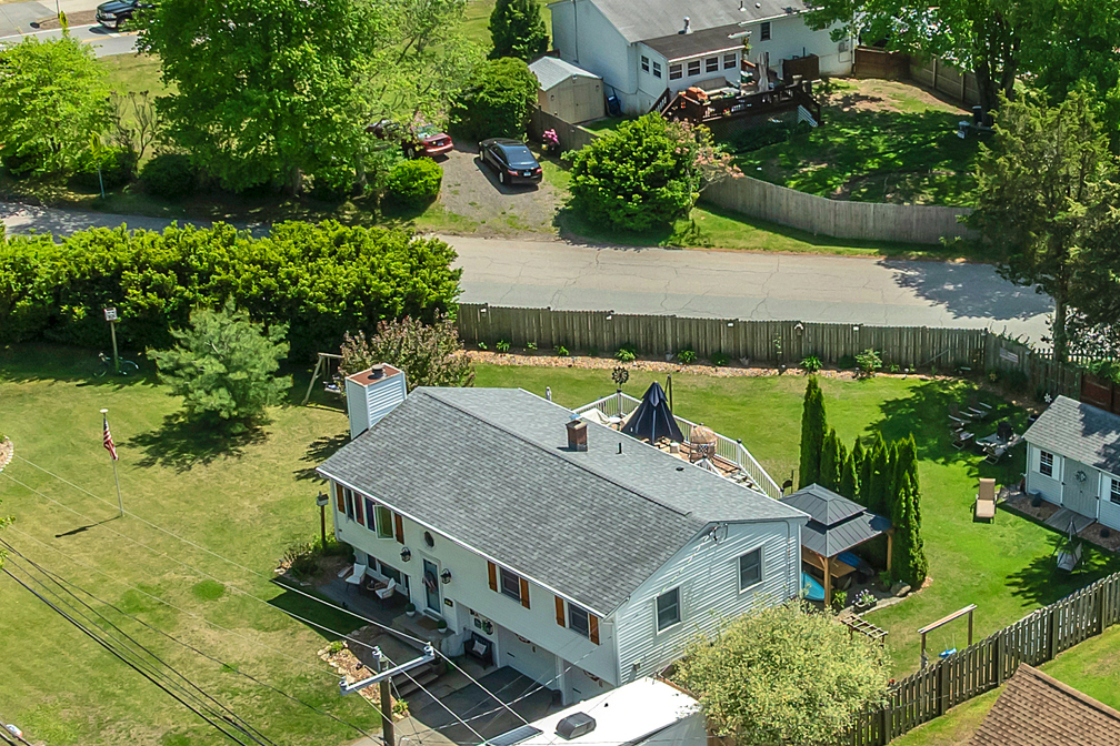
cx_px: 872
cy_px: 517
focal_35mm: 76
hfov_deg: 26.2
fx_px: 2364
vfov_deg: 17.9
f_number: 5
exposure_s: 1/100
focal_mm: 12.29
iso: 100
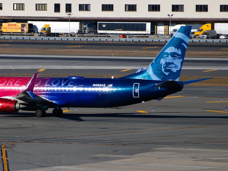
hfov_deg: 3.9
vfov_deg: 3.0
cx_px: 50
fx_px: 3313
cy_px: 97
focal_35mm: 503
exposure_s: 1/1000
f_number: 5.3
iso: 125
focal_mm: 210
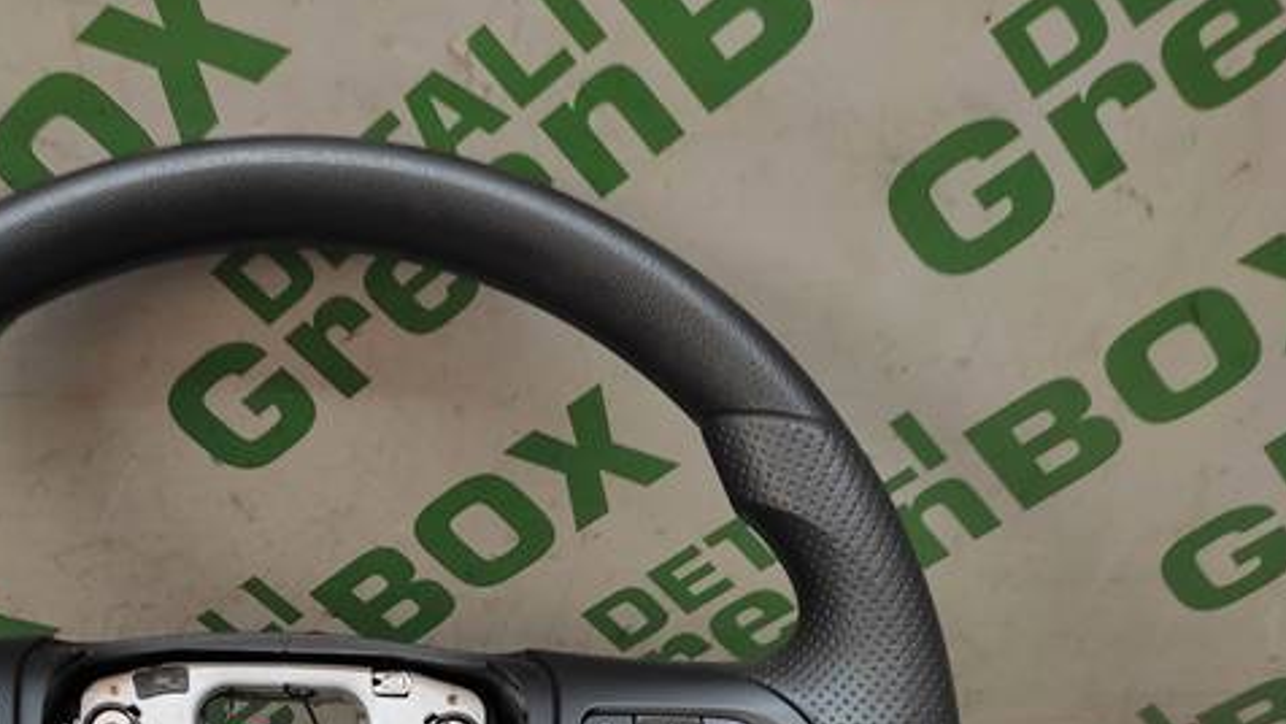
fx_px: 1671
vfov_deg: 23.2
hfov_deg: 40.0
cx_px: 216
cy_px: 765
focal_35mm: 49
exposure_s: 1/33
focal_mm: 4.74
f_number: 1.79
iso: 105
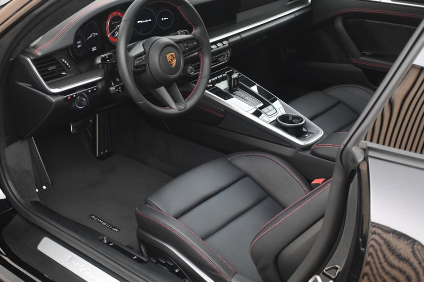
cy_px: 142
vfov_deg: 27.4
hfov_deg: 40.1
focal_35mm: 49
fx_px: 580
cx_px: 192
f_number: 4.5
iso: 2000
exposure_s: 1/25
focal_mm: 27.5
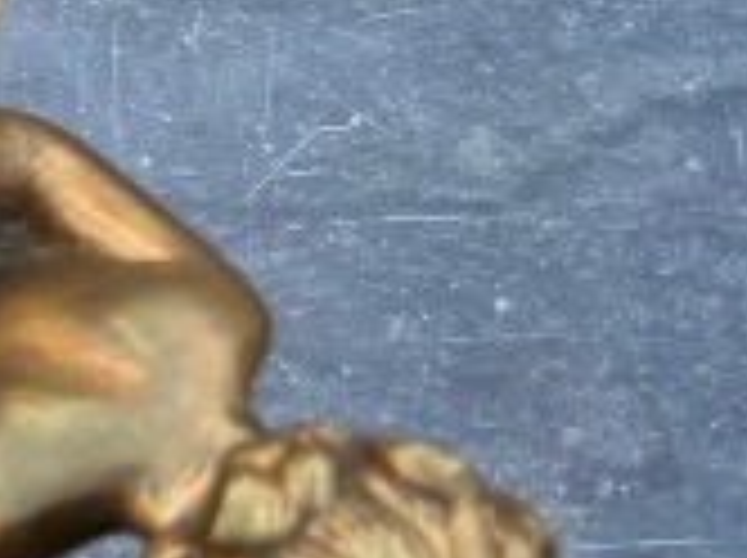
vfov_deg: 7.3
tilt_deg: -66.7
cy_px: -824
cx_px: -1917
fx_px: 4051
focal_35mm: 188
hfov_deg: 8.0
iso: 50
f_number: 1.6
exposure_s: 1/607
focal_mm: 5.96
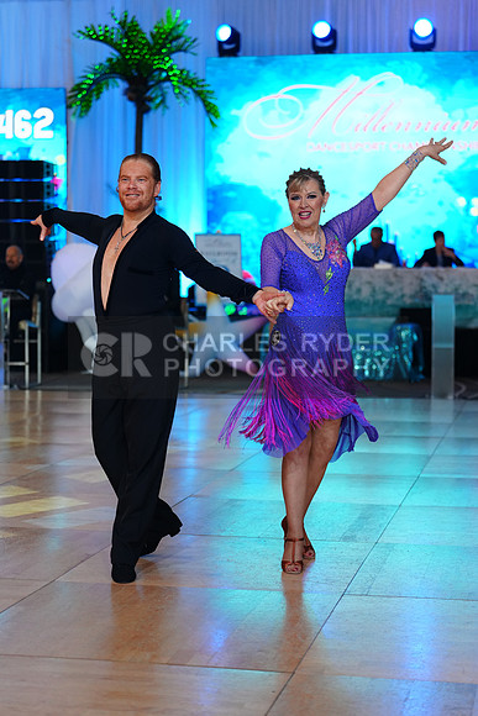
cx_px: 239
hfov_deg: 18.9
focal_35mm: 72
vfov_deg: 28.1
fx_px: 1433
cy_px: 358
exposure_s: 1/400
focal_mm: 72
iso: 1000
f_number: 2.8
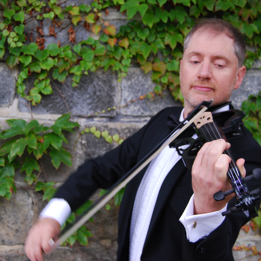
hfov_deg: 29.5
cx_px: 115
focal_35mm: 58
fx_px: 495
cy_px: 129
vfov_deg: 29.6
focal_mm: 30
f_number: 4.2
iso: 200
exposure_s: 1/60
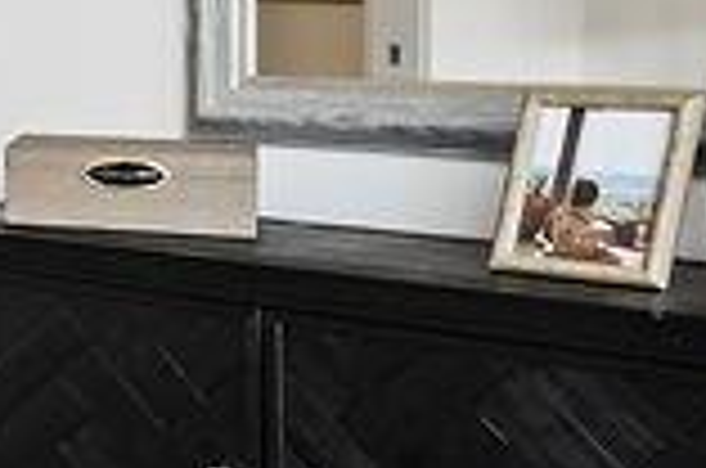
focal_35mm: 98
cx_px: -1106
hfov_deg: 13.4
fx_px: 1918
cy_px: 43
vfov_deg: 13.8
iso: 400
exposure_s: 1/30
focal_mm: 15
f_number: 10
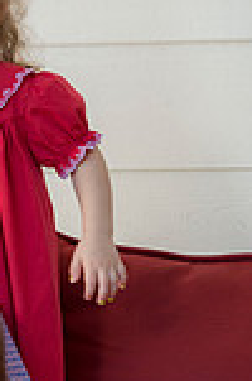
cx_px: -120
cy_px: 295
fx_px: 4409
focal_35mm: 418
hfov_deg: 3.3
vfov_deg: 4.9
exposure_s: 1/200
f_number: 4
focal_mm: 140
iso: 320
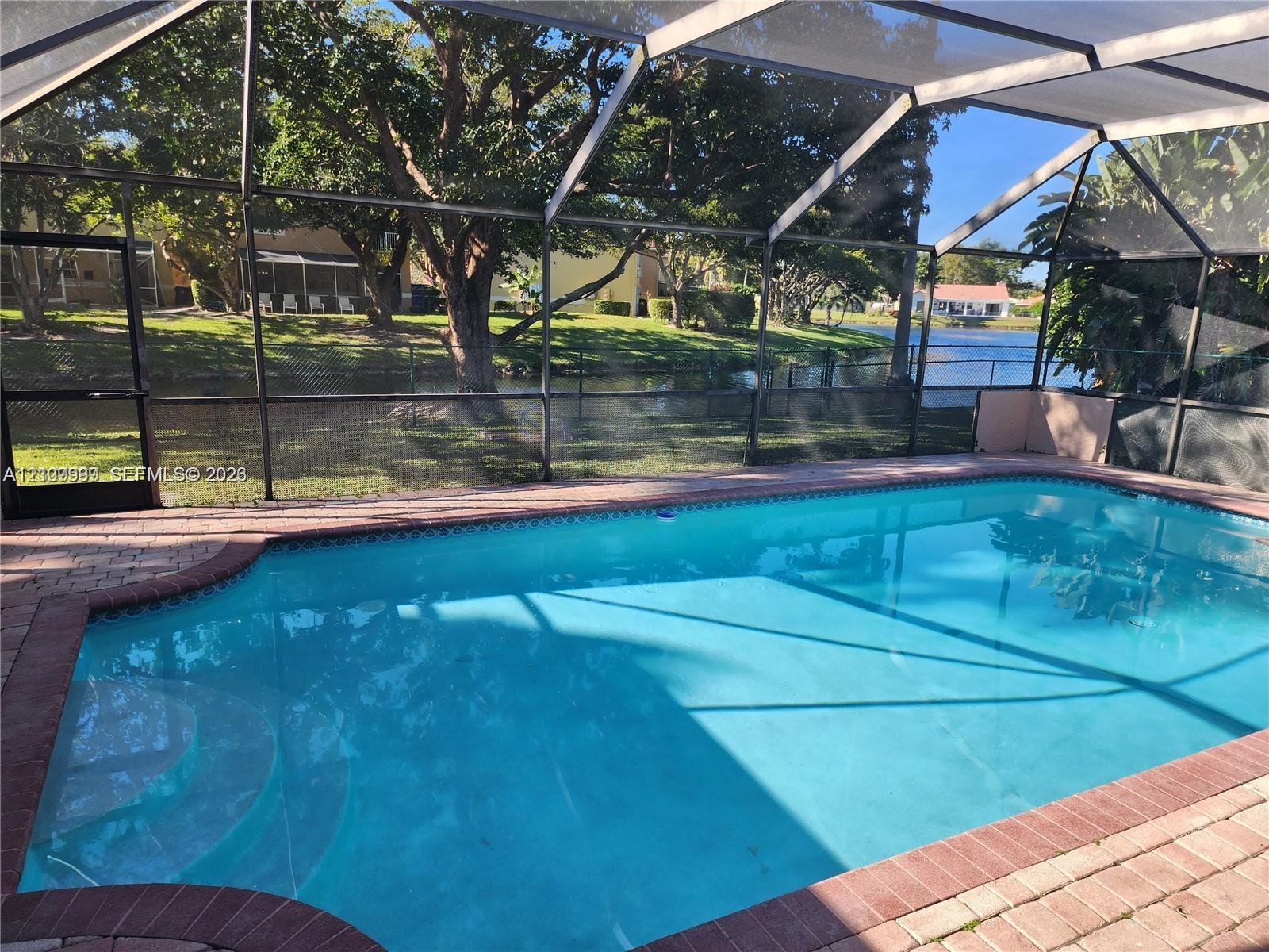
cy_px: 476
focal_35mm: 23
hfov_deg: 73.9
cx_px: 634
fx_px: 843
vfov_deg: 58.9
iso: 12
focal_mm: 6.4
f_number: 1.8
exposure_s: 1/218
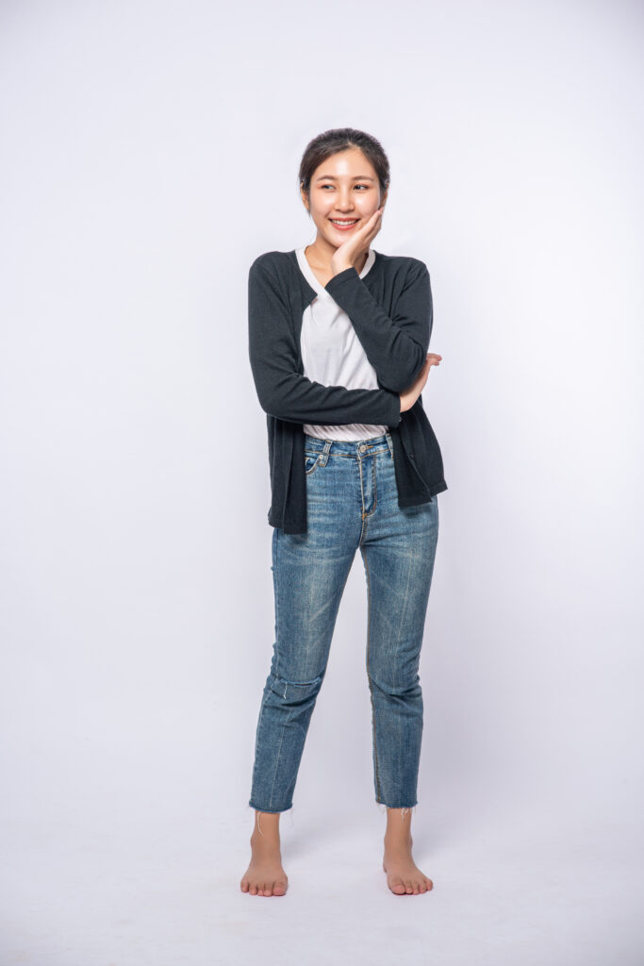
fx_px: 2280
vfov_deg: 23.9
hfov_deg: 16.1
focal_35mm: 85
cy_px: 483
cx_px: 322
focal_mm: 85
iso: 100
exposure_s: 1/200
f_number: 4
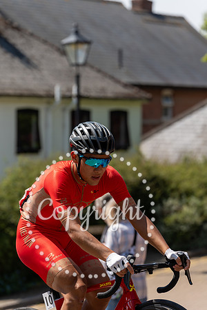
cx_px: 104
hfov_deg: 8.9
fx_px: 1337
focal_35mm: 155
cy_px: 155
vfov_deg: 13.2
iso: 160
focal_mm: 155
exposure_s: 1/800
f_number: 4.5
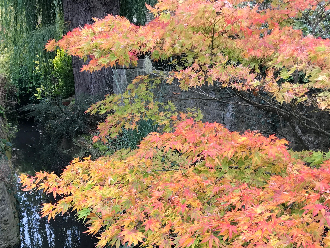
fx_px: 458
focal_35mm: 48
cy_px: 194
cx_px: 116
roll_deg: +0.9
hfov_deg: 39.3
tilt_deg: -17.2
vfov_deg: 29.6
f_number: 1.8
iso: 20
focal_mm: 3.99
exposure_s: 1/120
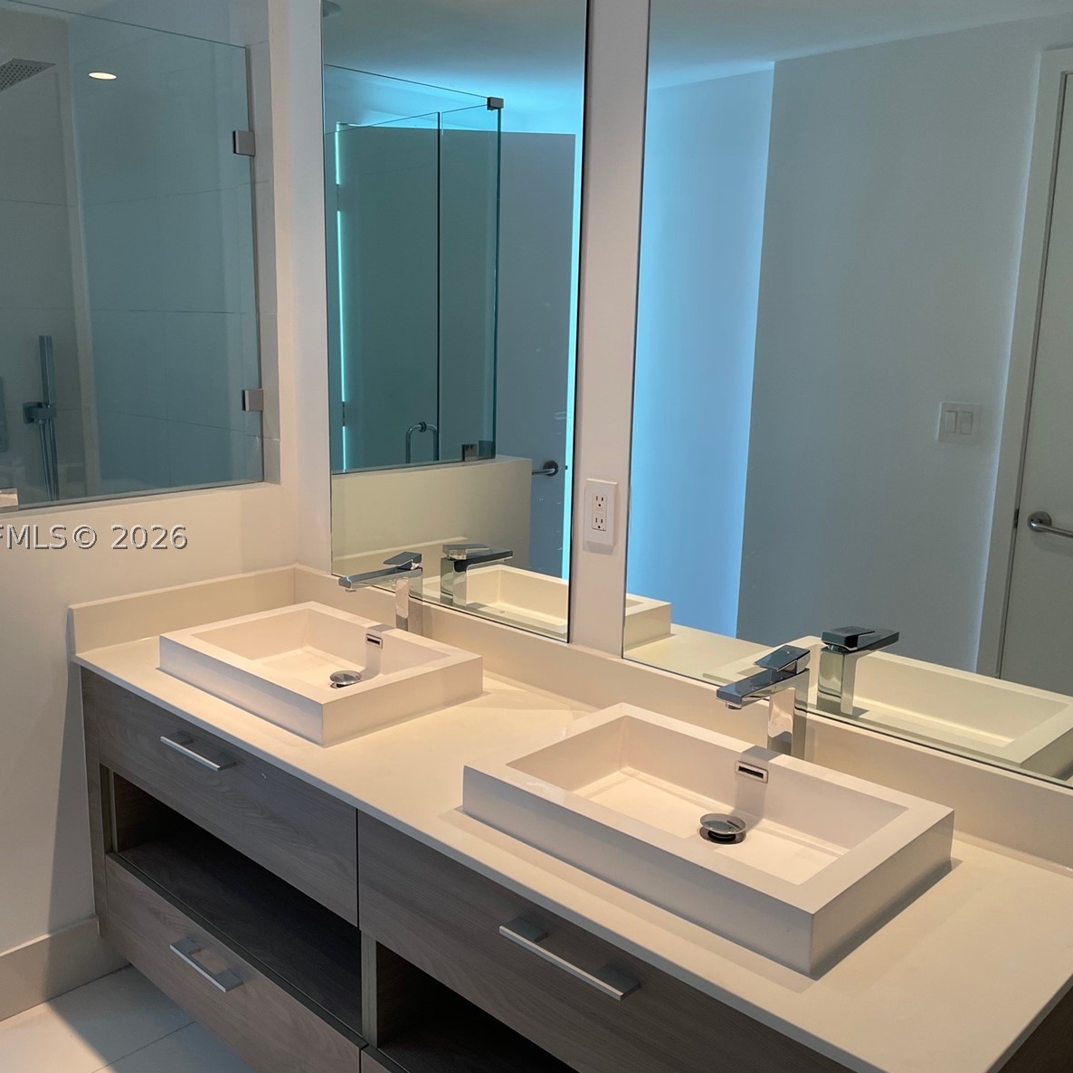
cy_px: 536
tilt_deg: -12.0
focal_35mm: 31
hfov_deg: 52.4
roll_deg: -0.1
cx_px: 464
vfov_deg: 52.5
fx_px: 1087
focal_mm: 4.2
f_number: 1.6
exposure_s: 1/120
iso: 100
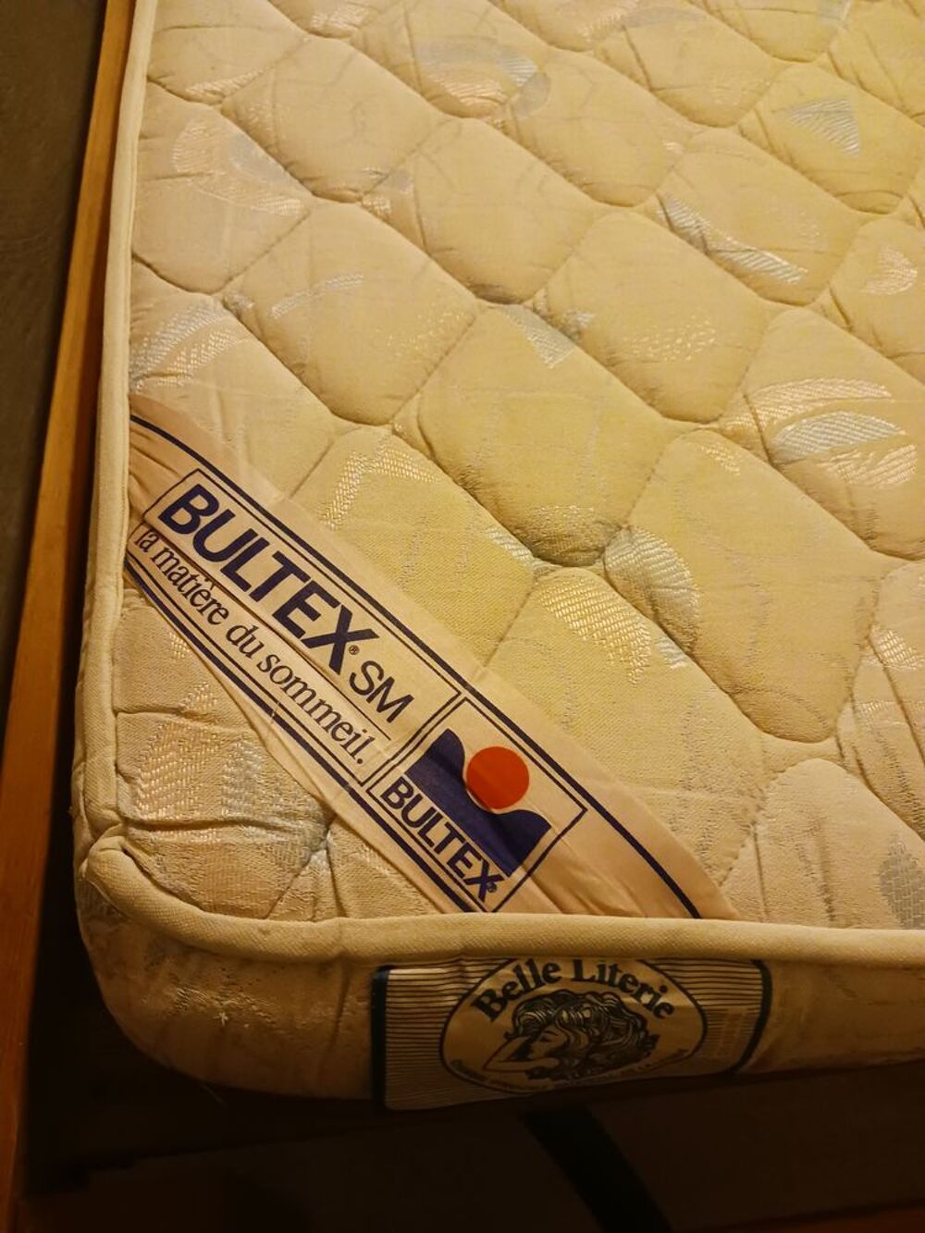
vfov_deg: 65.3
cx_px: 462
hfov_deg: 51.4
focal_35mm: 27
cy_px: 616
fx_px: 962
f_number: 1.8
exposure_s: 1/16.7
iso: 1000
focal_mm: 4
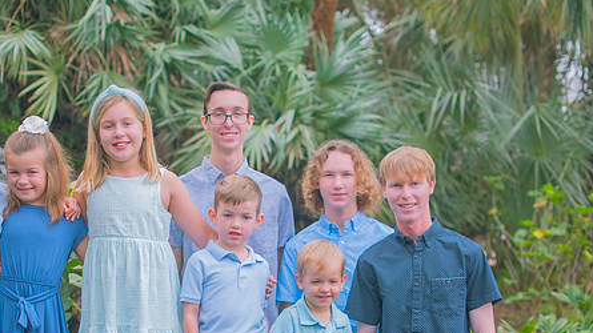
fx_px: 1116
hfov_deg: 29.6
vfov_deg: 16.9
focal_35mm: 71
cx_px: 215
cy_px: 247
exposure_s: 1/250
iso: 100
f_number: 2.2
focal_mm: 35
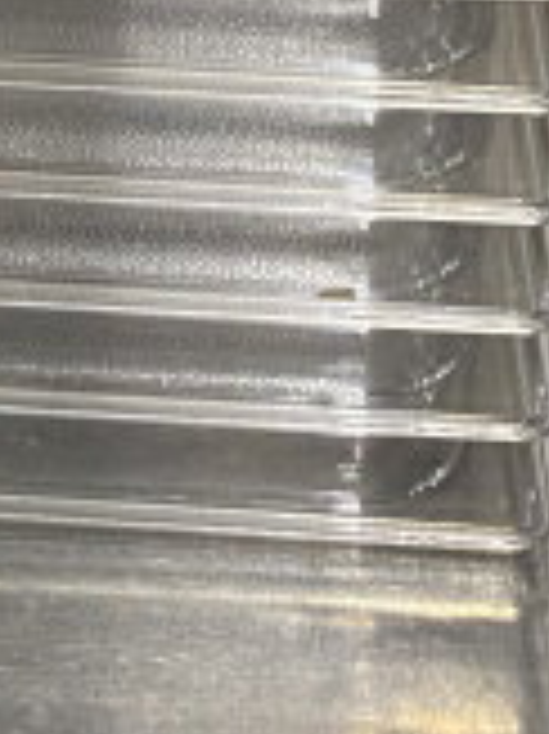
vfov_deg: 12.7
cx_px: -126
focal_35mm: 130
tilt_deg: -18.2
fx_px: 2753
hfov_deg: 11.2
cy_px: -858
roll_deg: +1.7
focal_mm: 4.25
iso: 125
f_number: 1.8
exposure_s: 1/69
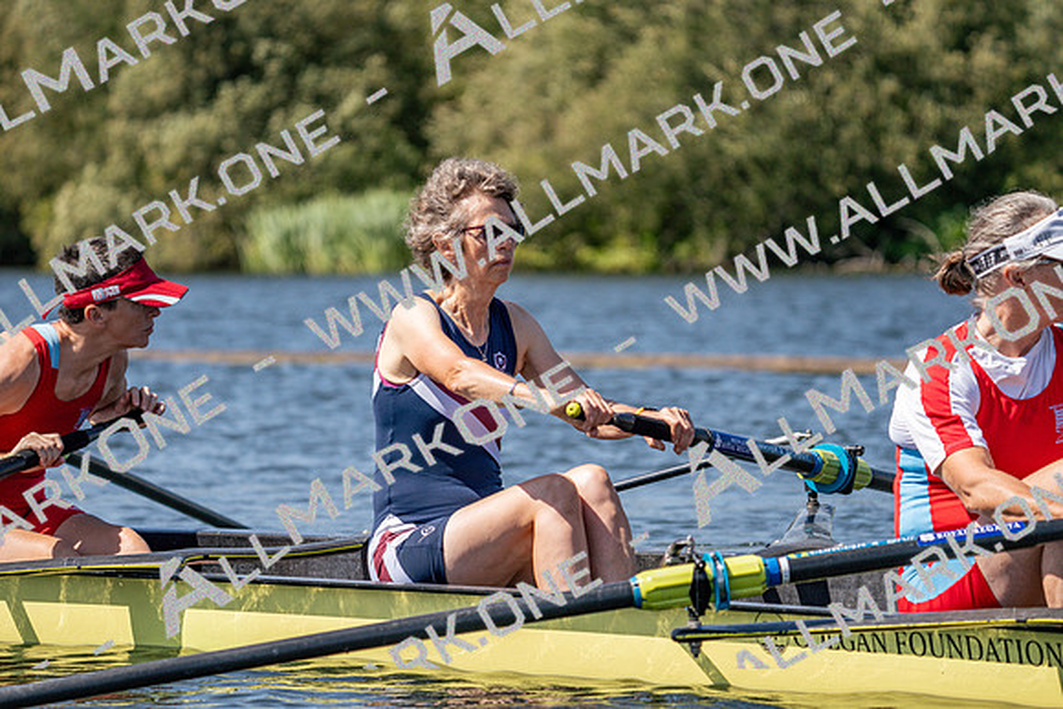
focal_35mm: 216
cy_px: 354
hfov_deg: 9.5
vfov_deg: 6.4
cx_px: 532
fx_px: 6379
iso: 320
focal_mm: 216
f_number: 5.6
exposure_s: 1/2000
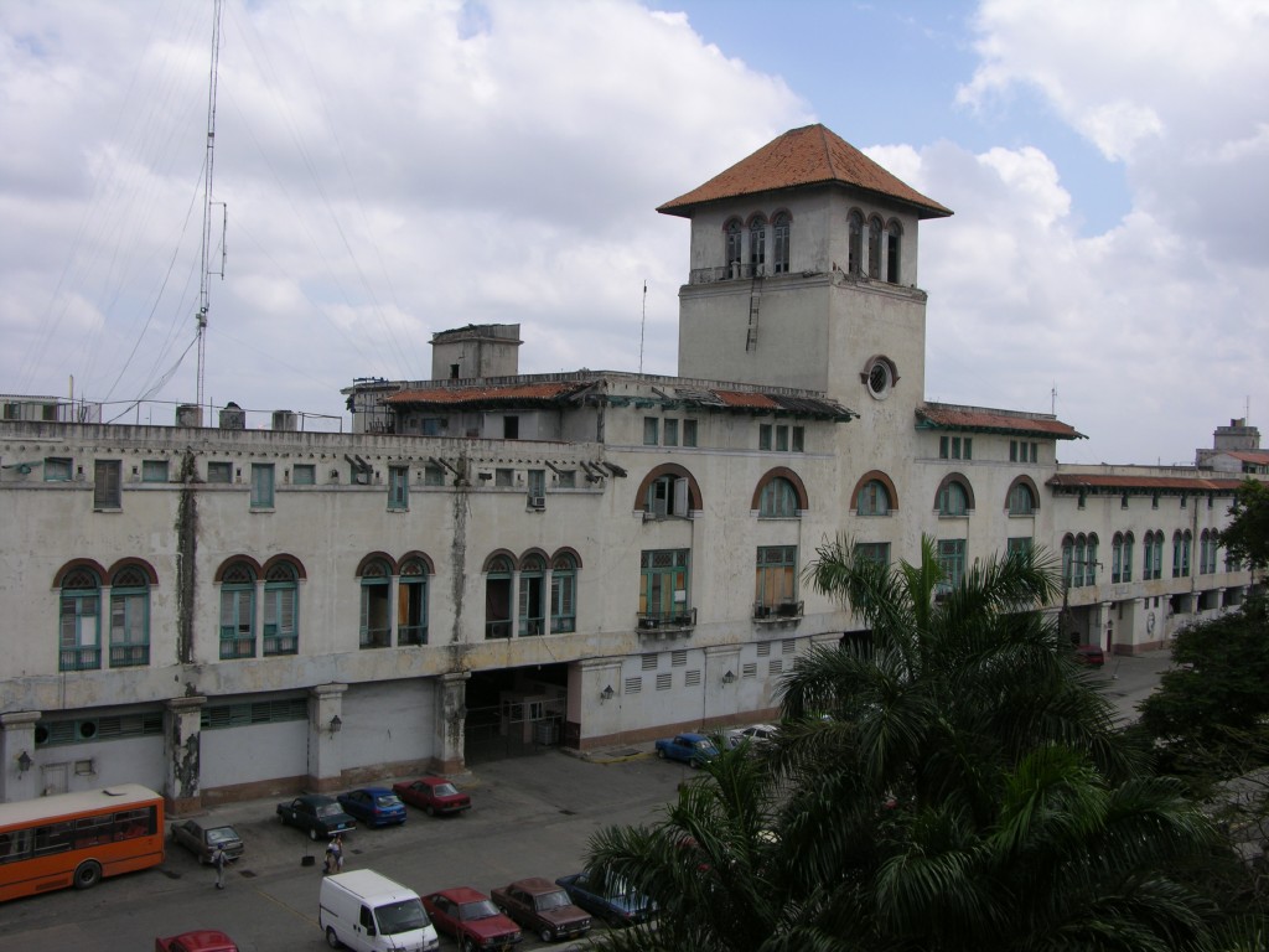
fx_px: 1283
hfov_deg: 52.6
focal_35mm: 35
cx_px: 634
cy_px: 476
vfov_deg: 40.7
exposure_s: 1/264
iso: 50
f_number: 6.3
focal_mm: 8.9
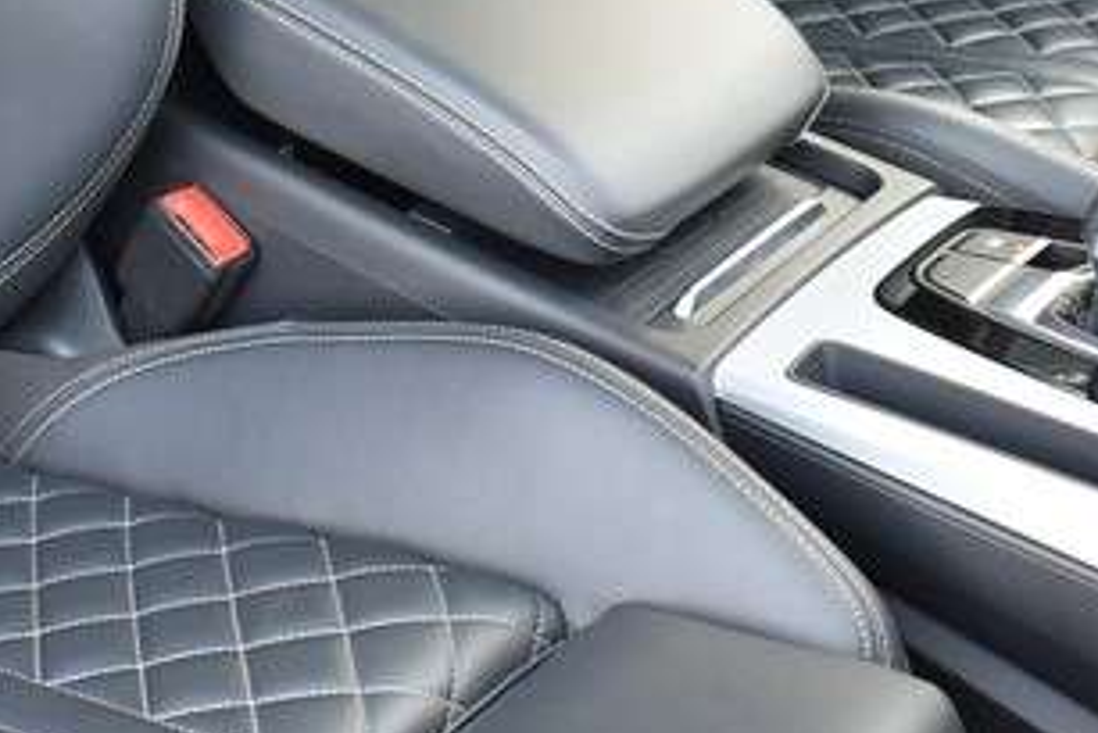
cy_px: 89
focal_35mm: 90
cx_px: 308
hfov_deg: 22.4
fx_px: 2746
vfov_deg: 15.1
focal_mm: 18
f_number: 4
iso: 500
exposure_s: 1/60
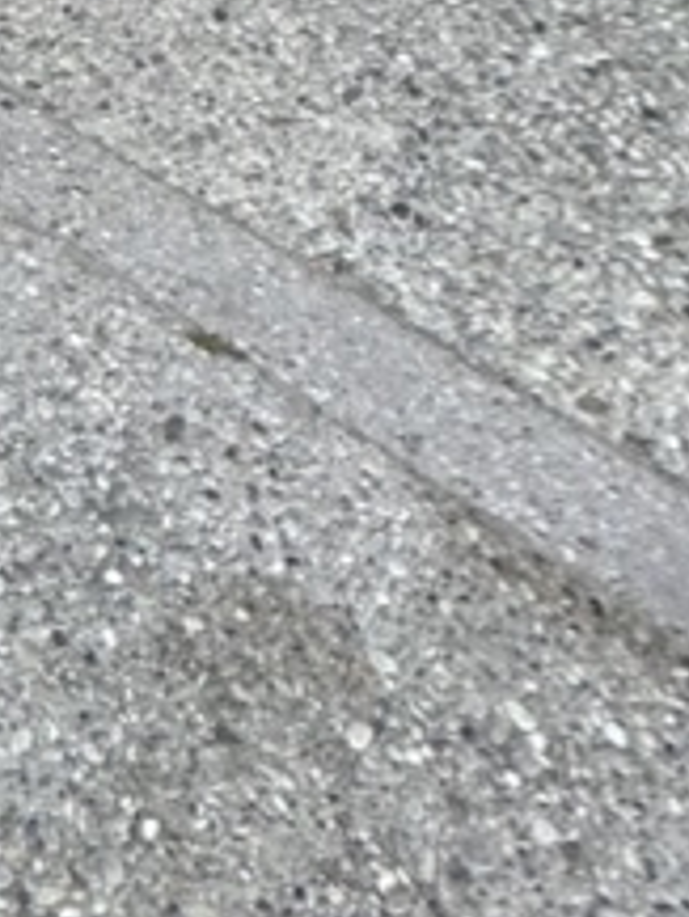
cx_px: -366
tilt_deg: +2.9
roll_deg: +2.7
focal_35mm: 66
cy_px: -1217
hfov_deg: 19.3
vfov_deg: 15.8
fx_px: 1750
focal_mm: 2.22
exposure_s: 1/664
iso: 50
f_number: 2.2
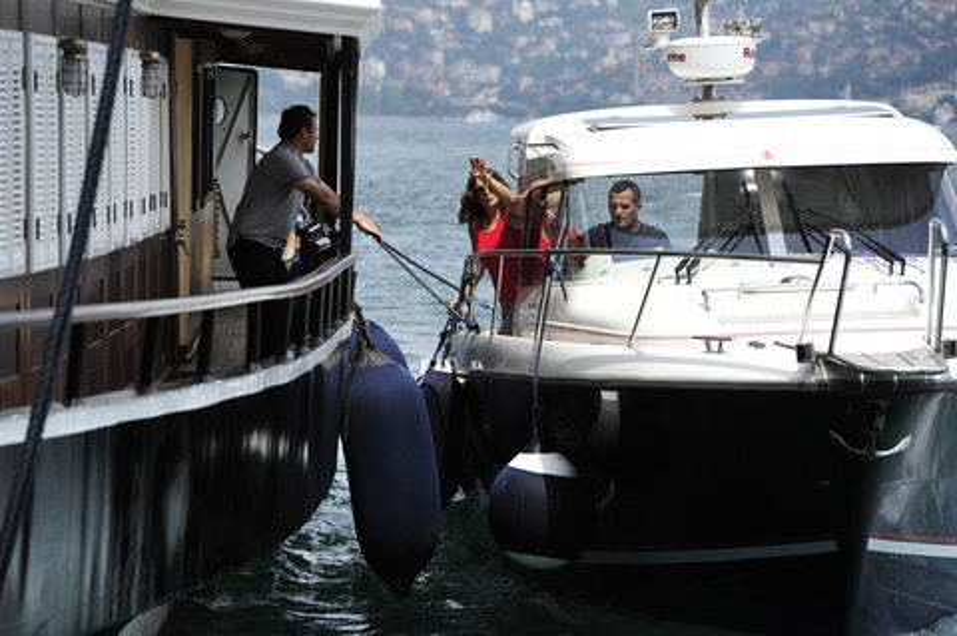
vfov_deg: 6.9
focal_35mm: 200
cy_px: 318
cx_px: 478
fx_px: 5311
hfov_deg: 10.3
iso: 800
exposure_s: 1/3200
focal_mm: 200
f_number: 5.6
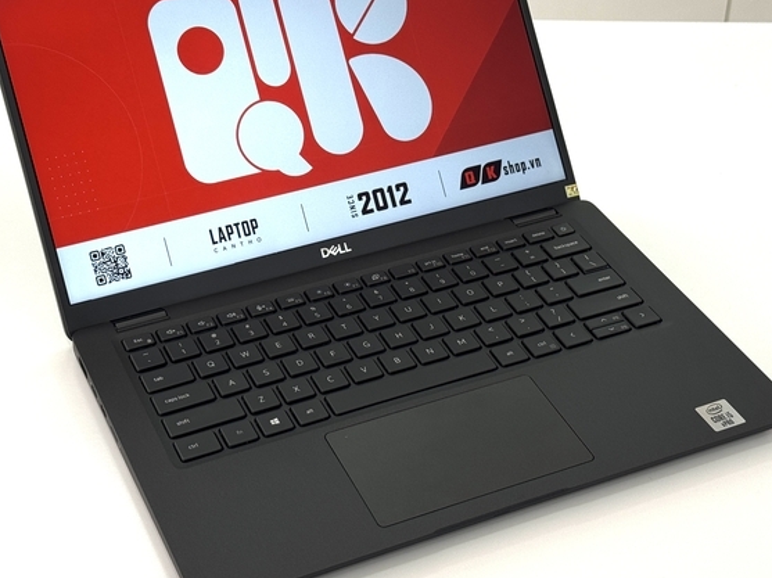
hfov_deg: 28.2
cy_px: 238
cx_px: 335
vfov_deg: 21.3
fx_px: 1538
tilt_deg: -34.9
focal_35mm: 69
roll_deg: +1.8
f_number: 1.78
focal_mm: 6.76
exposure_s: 1/174
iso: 64
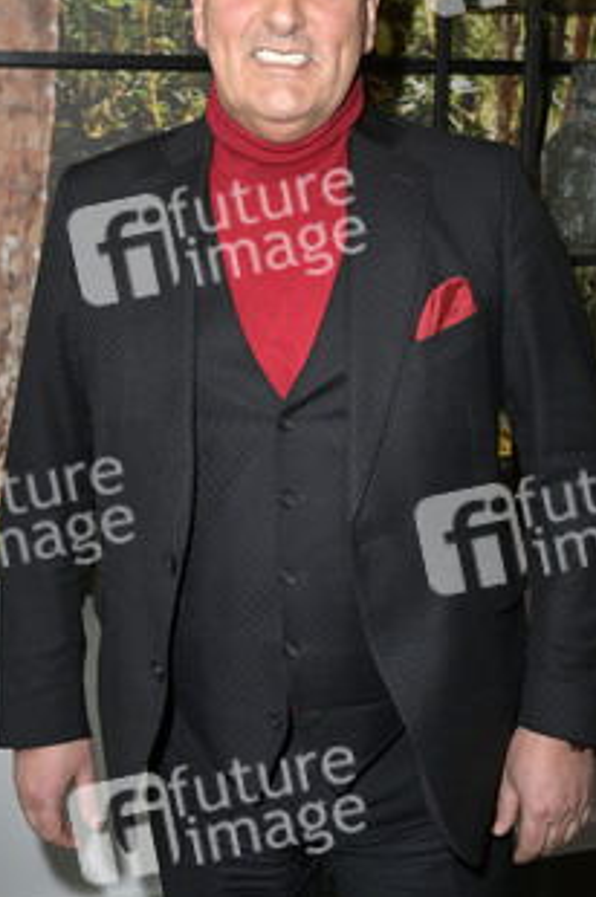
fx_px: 1219
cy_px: 382
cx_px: 301
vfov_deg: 40.3
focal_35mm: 49
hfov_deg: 27.5
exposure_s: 1/250
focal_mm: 38
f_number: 5.6
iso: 800
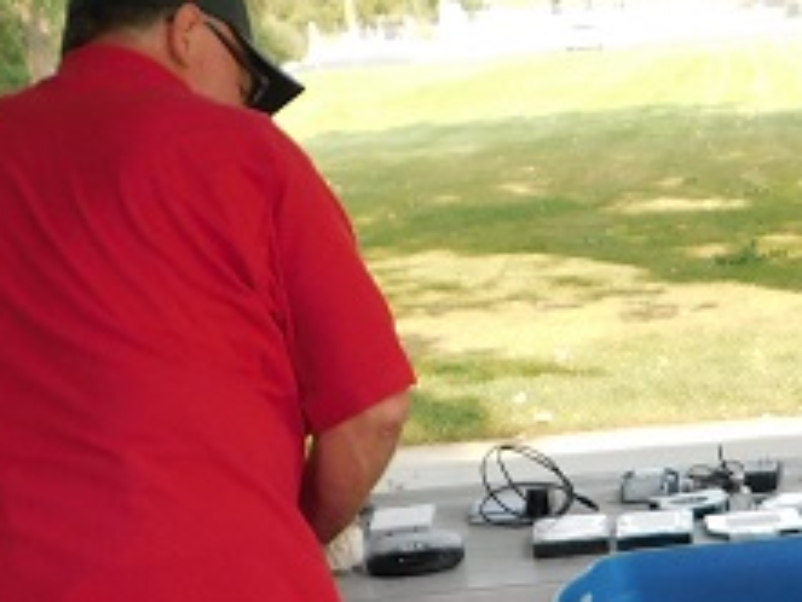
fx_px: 2225
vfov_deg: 14.6
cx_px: 806
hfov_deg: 19.8
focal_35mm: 96
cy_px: 834
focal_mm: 4
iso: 125
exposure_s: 1/250
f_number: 3
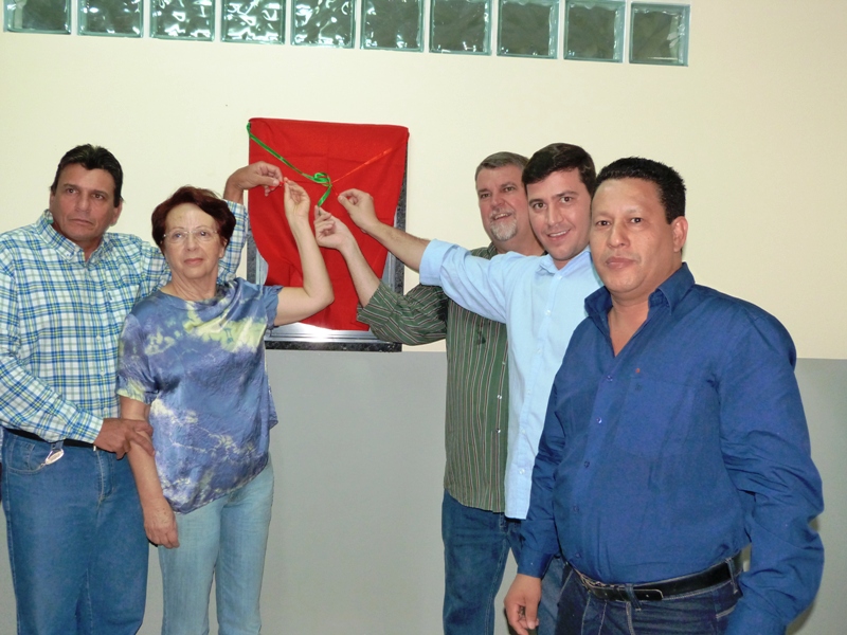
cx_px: 424
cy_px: 318
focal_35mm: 38
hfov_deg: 49.0
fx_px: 930
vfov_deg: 37.7
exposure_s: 1/60
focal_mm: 6.8
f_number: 3.1
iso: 400
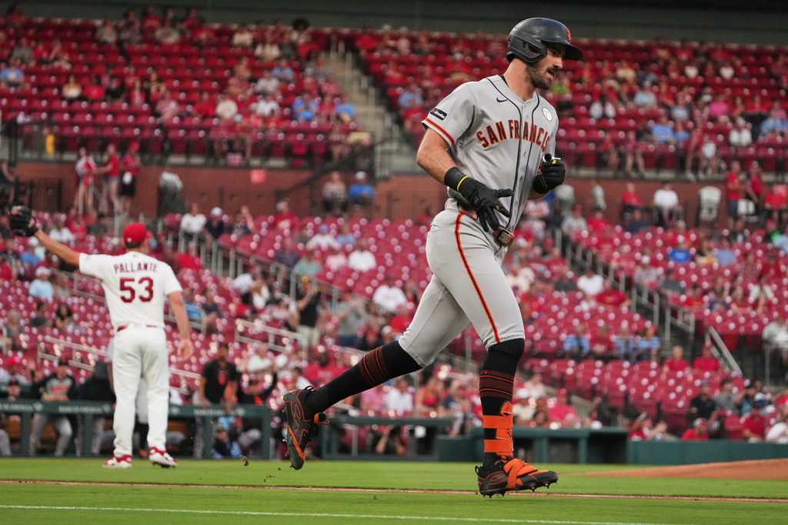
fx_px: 4376
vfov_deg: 6.9
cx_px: 394
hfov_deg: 10.3
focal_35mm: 200
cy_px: 262
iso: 5000
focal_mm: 200
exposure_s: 1/2000
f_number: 5.6
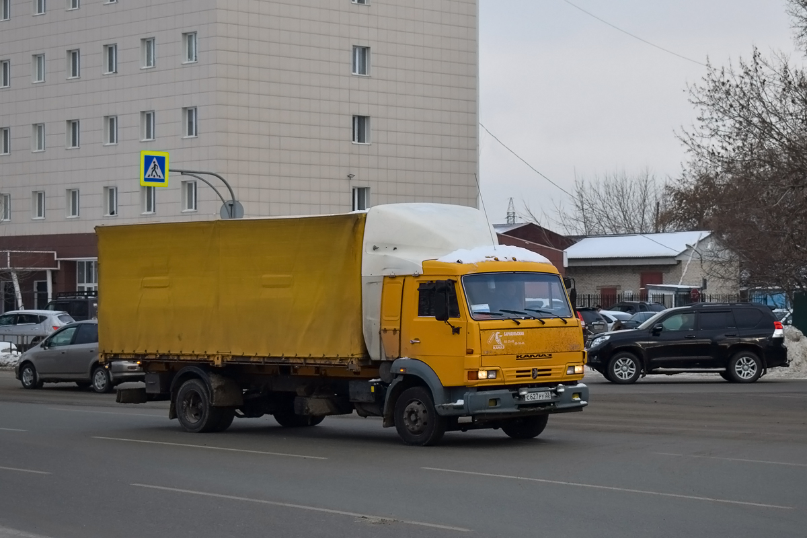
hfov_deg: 29.2
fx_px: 1547
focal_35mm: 69
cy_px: 269
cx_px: 404
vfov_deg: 19.7
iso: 400
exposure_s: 1/800
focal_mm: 46
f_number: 5.3
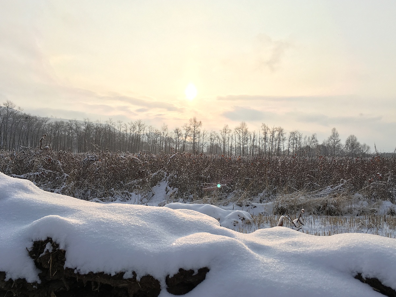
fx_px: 355
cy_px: 146
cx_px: 211
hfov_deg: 58.3
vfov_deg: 45.4
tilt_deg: +2.1
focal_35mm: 31
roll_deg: +1.1
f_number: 2.2
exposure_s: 1/1083
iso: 25
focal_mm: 4.15
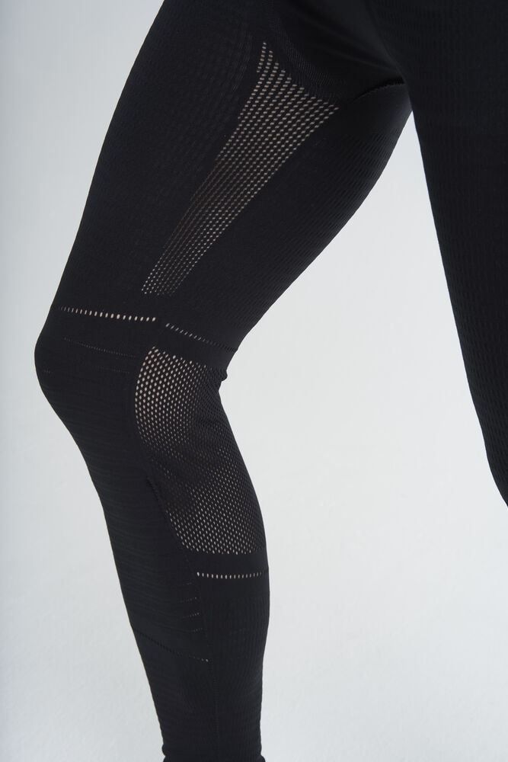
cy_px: 381
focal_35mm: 55
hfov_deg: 24.6
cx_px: 254
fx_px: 1164
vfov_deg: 36.2
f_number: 11
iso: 100
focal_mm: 55
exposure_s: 1/200
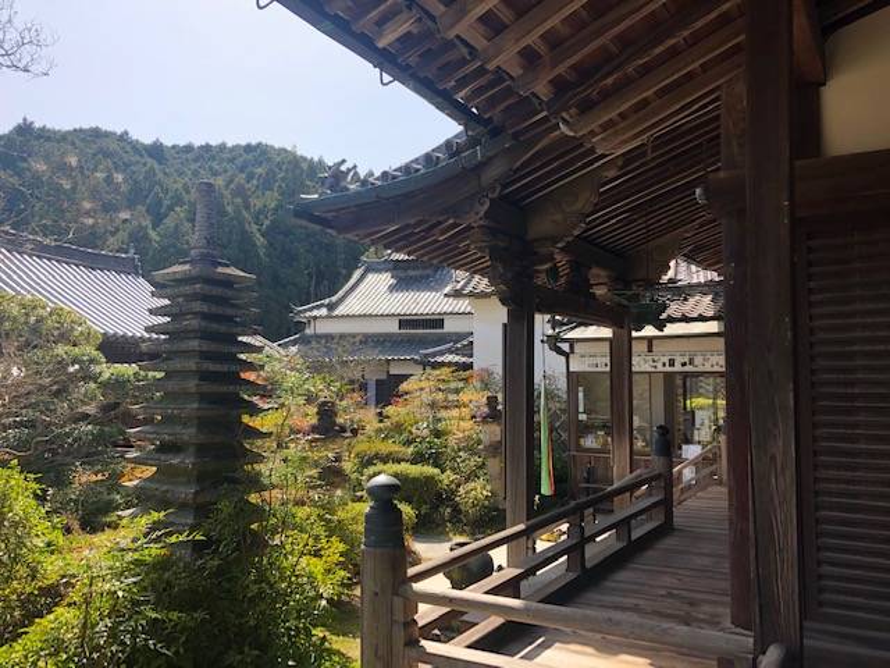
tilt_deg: +5.4
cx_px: 445
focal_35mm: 28
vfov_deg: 49.7
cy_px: 334
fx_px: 720
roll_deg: +1.1
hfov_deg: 63.4
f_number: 1.8
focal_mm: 3.99
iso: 20
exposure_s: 1/403
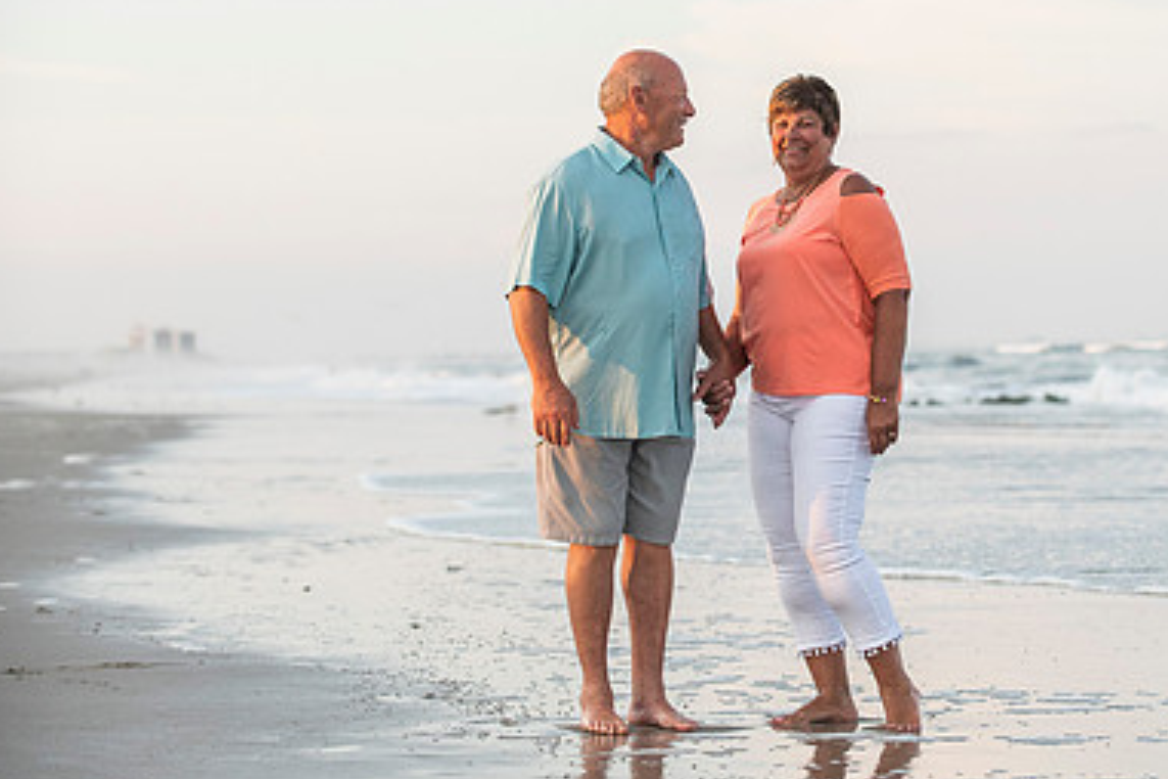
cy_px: 284
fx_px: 4250
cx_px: 822
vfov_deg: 10.5
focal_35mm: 131
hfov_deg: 15.6
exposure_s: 1/2000
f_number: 3.5
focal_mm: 86
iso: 800
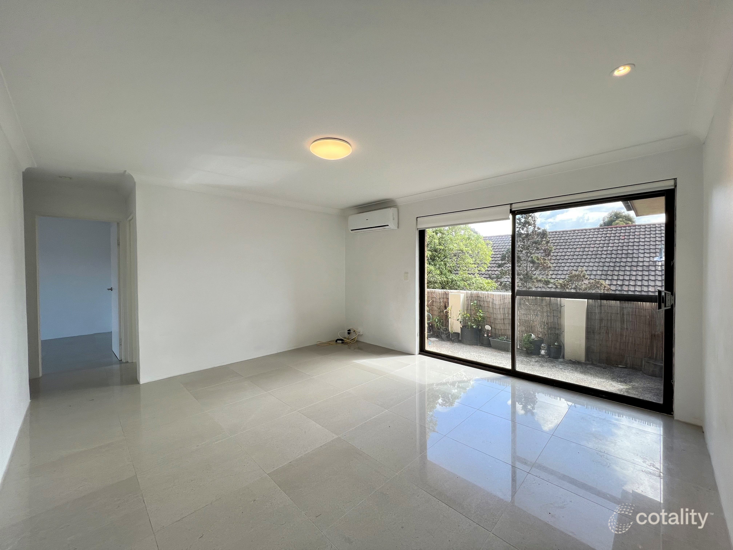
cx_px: 366
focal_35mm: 13
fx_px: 275
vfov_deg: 89.9
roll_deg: +0.6
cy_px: 275
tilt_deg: -1.4
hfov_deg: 106.2
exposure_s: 1/207
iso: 32
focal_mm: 1.57
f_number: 1.8
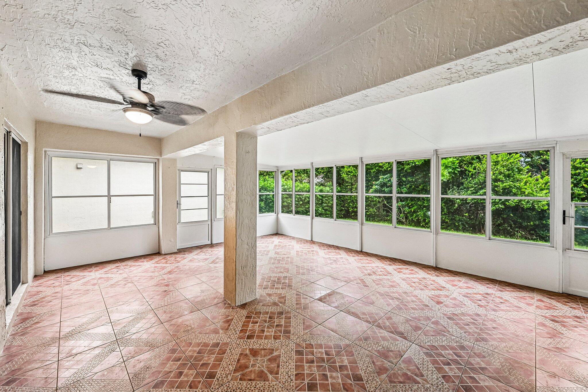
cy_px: 196
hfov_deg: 104.3
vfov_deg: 81.2
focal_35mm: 14
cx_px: 294
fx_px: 229
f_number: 8
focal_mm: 14
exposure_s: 1/250
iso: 4000
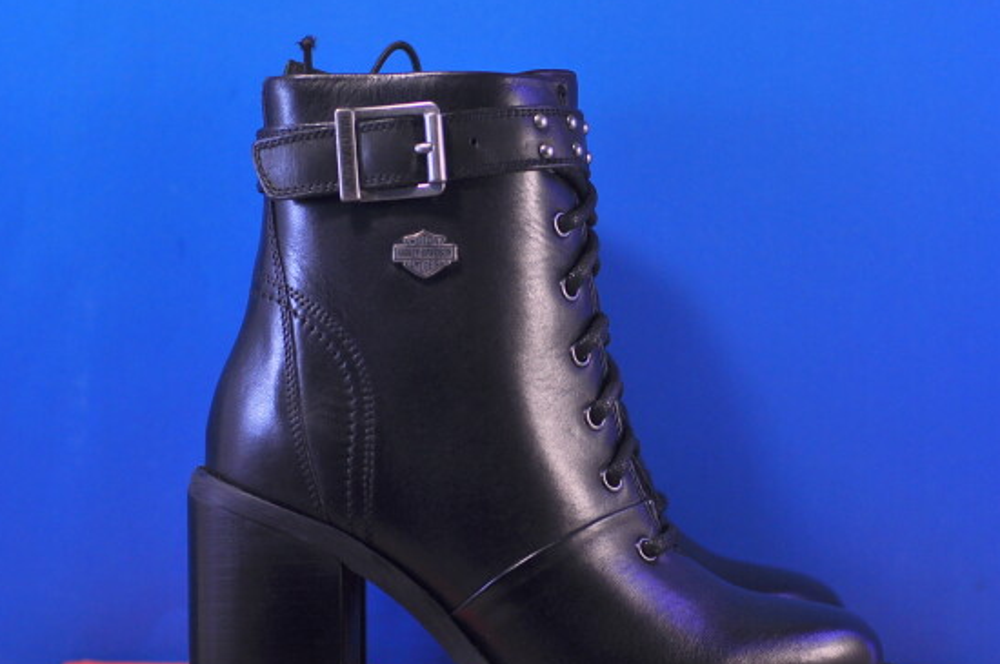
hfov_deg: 18.8
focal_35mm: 109
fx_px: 3023
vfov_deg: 12.5
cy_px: 370
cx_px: 511
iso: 250
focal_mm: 50
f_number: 2.5
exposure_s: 1/320
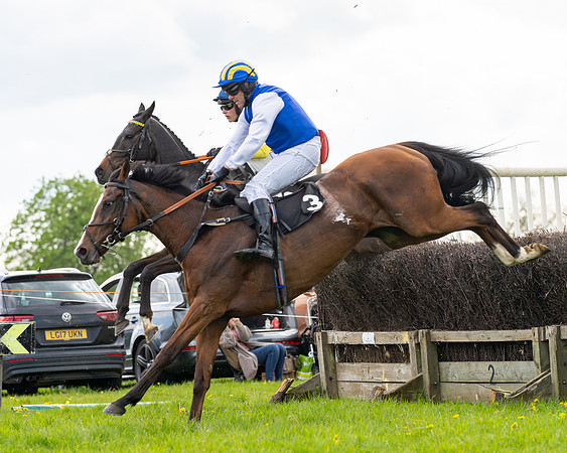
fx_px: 3014
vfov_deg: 8.6
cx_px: 305
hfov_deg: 10.7
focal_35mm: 180
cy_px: 187
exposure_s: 1/2000
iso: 400
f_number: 4
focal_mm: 135
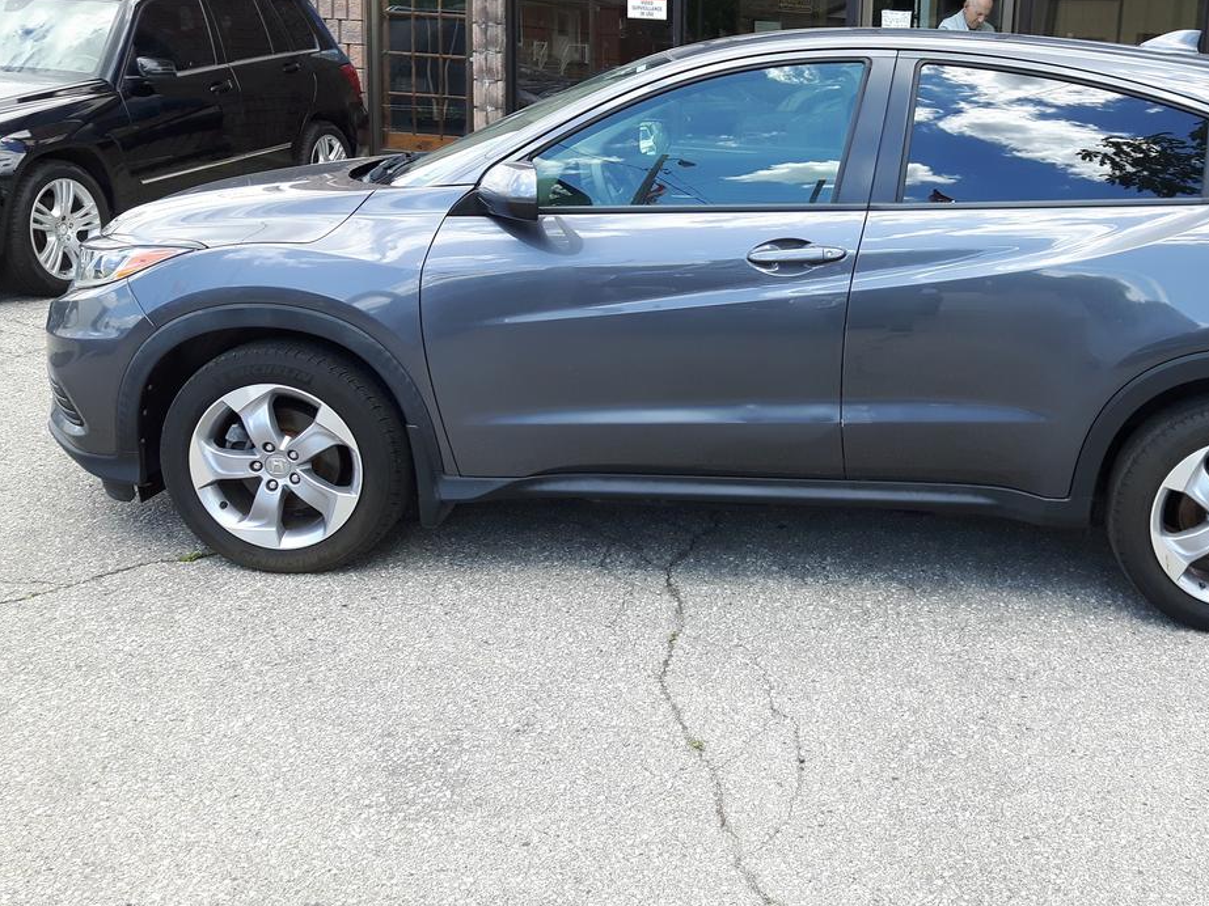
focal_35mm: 43
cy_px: 322
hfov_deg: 43.1
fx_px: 1502
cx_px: 830
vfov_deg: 33.4
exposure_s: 1/251
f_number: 1.9
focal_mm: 3.7
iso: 40
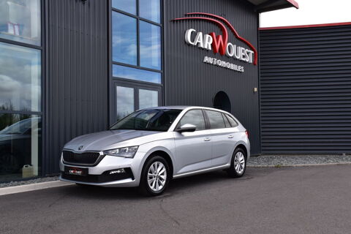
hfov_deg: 49.6
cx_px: 176
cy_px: 117
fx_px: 380
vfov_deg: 34.2
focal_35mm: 39
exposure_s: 1/250
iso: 400
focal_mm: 26
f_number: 10
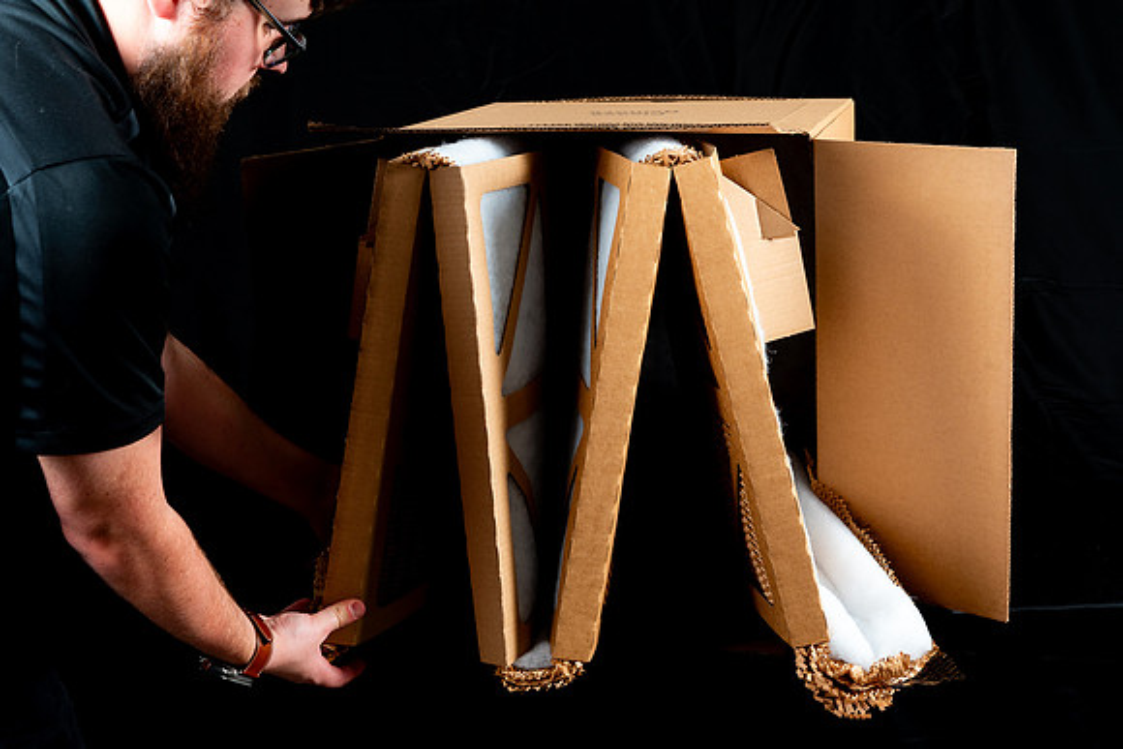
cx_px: 562
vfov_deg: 20.9
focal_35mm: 65
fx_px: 2028
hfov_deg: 31.0
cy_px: 374
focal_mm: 65
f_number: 8
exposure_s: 1/125
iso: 160
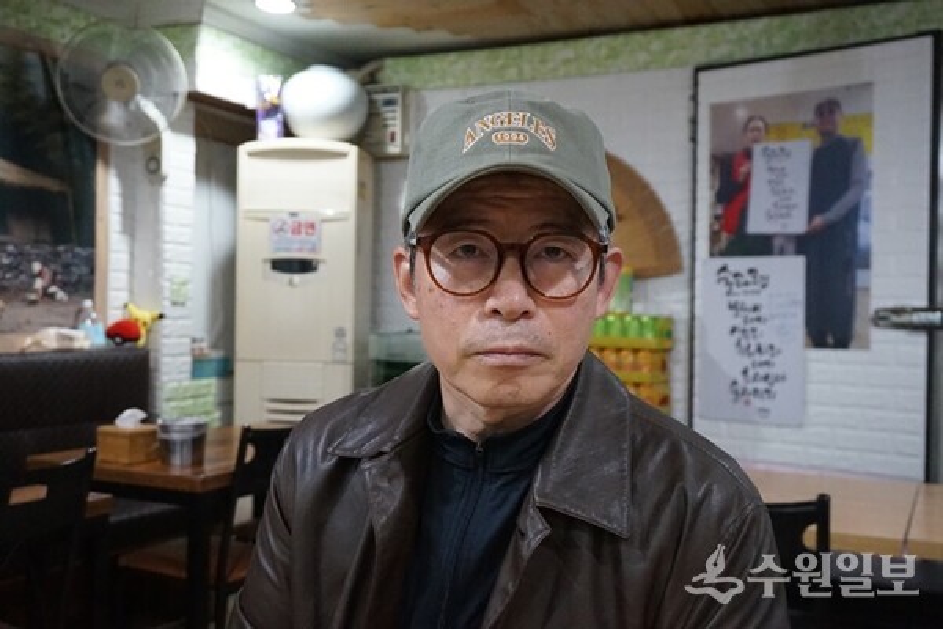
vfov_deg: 35.5
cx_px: 472
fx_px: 982
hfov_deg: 51.3
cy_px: 314
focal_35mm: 38
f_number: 4.5
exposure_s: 1/160
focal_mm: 25
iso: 3200
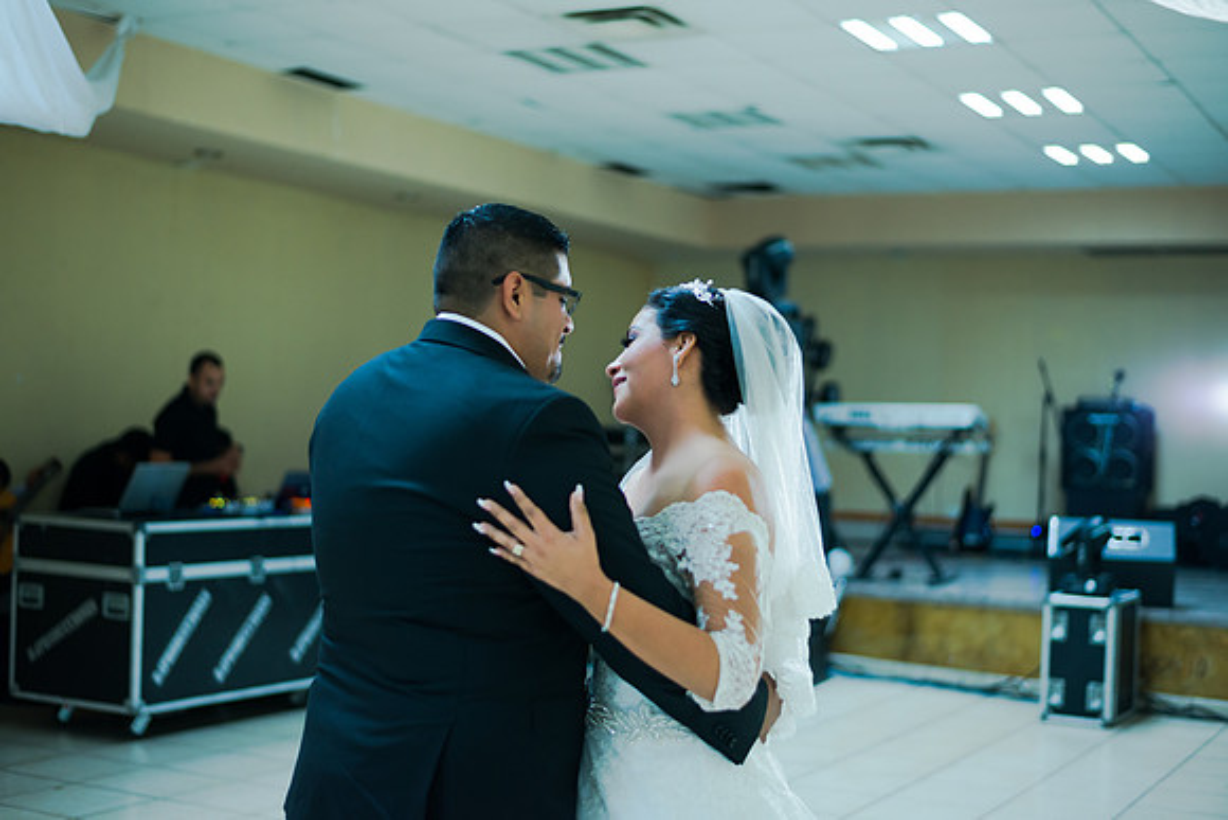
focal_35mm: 50
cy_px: 410
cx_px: 614
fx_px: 1706
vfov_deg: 27.0
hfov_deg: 39.6
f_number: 1.8
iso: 800
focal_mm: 50
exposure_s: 1/100
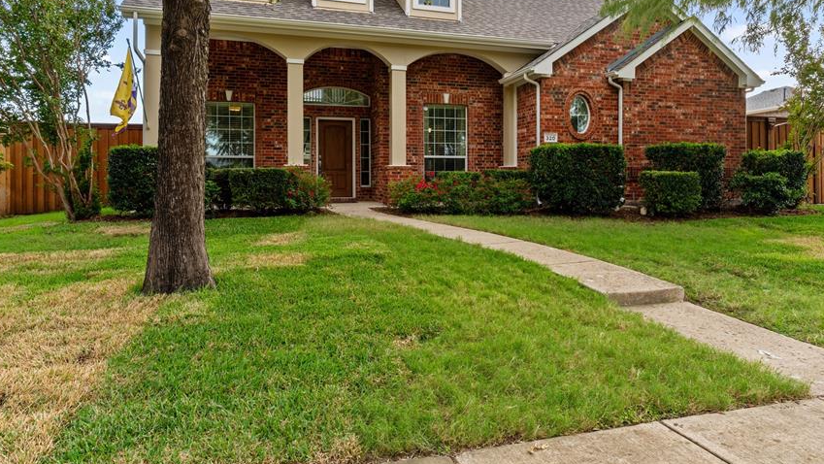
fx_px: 524
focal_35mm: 24
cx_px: 438
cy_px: 177
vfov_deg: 47.3
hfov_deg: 76.2
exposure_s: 1/80
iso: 400
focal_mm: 19
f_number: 10
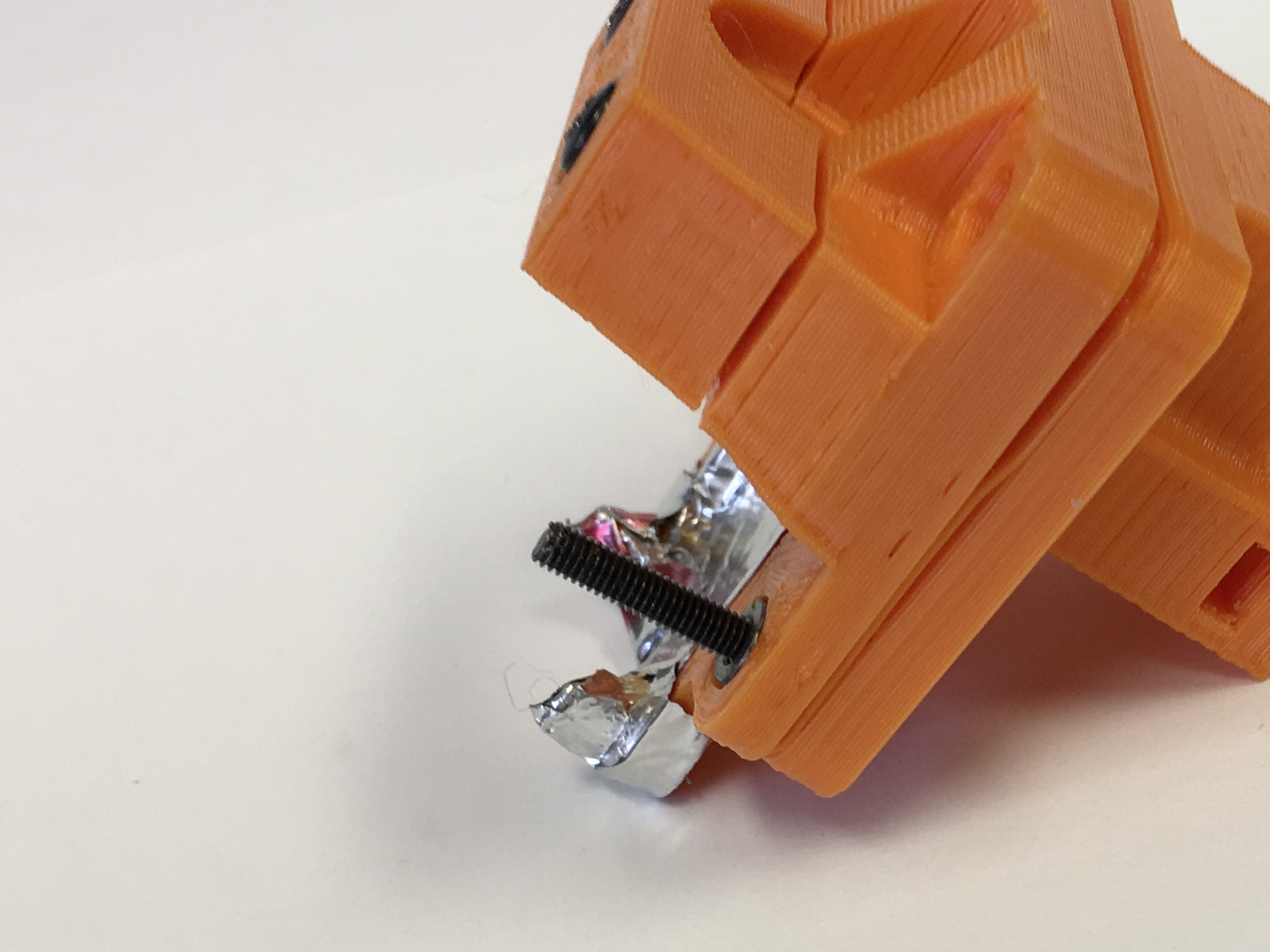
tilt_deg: -33.6
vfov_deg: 22.9
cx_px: 1158
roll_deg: +12.8
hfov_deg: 29.0
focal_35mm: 64
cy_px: 584
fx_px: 2348
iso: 25
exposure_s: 1/60
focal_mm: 4.15
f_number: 2.2
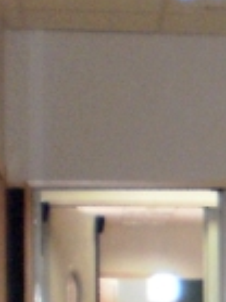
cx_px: 730
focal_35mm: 233
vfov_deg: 8.4
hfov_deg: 5.8
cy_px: 399
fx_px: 2031
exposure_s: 1/30
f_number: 3.1
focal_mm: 6.3
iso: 200
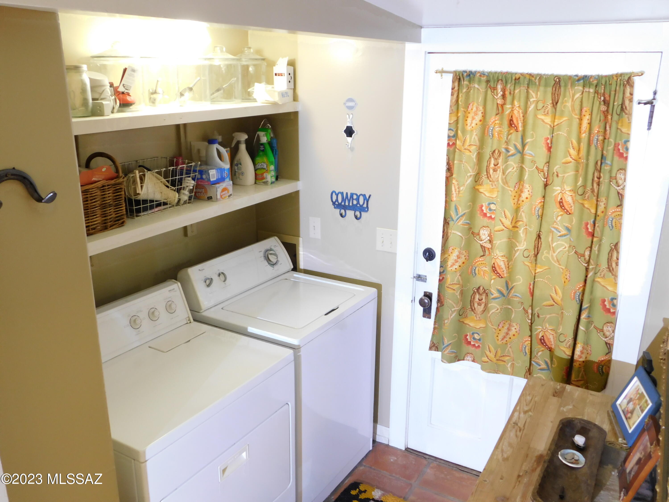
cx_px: 334
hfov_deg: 60.0
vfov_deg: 46.8
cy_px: 251
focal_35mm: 30
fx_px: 580
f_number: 3.2
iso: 400
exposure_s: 1/15
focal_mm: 5.3
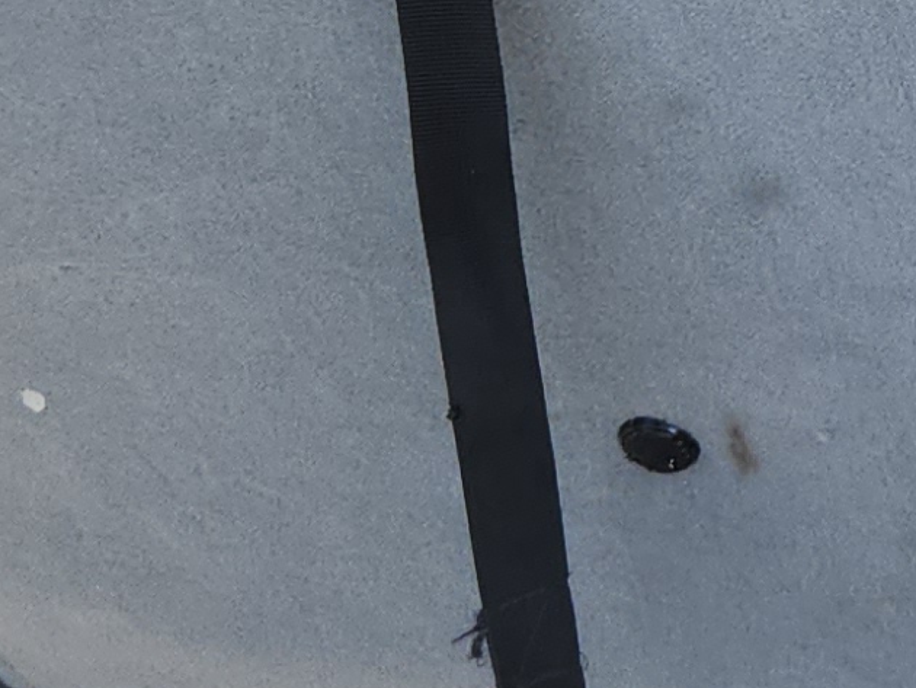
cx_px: 1477
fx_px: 3865
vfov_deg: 10.0
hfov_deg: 12.7
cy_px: -135
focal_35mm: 146
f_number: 1.8
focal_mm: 5.4
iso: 20
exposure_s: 1/440
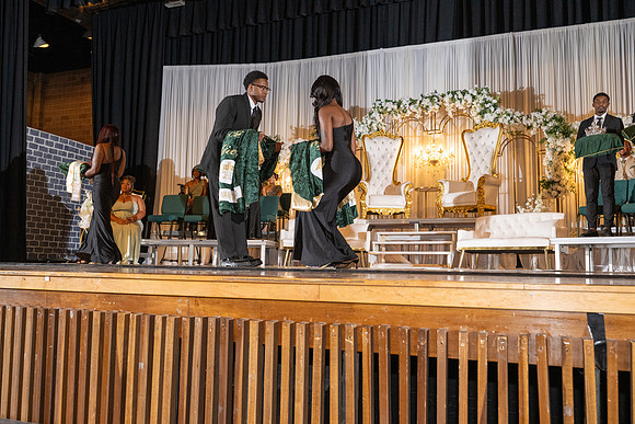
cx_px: 318
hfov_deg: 59.5
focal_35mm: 32
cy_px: 212
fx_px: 556
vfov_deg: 41.7
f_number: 5.6
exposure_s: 1/200
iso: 3200
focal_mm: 31.5
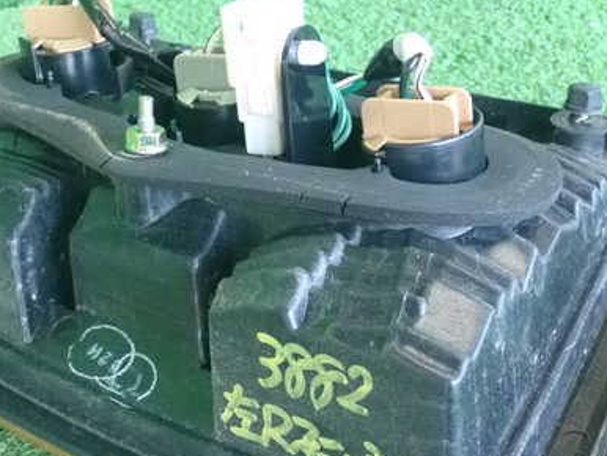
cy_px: 280
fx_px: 1281
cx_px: 292
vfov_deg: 20.2
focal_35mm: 73
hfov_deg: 26.7
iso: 1600
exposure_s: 1/125
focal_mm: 8.4
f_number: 3.1
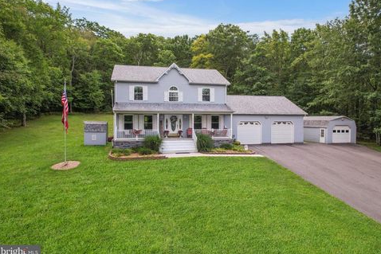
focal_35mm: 23
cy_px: 126
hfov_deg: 76.1
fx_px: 243
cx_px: 197
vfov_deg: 55.1
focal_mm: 8.38
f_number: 2.8
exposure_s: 1/20
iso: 100
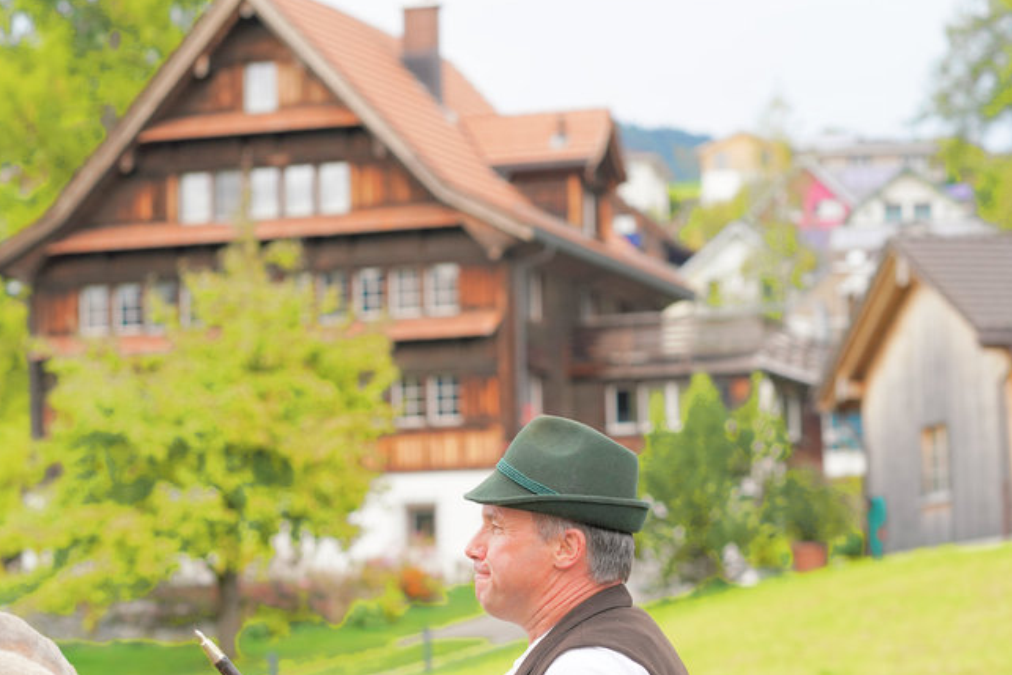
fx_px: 3346
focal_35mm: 119
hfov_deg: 17.2
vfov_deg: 11.5
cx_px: 521
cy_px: 439
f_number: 4.5
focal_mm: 85
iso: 400
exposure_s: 1/500
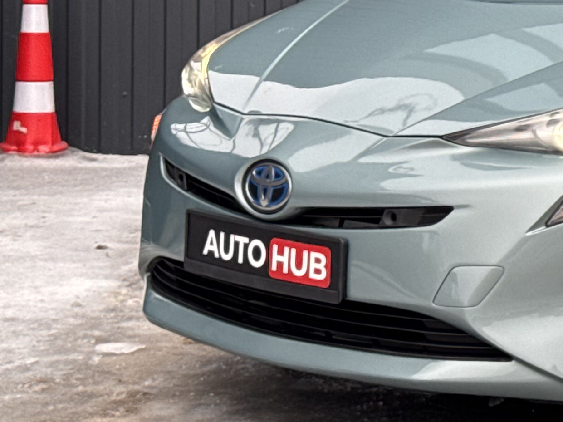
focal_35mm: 156
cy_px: 31
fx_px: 2536
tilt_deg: -4.9
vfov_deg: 9.5
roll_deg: -1.5
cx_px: 846
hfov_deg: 12.1
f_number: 1.78
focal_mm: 6.76
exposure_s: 1/394
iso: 64
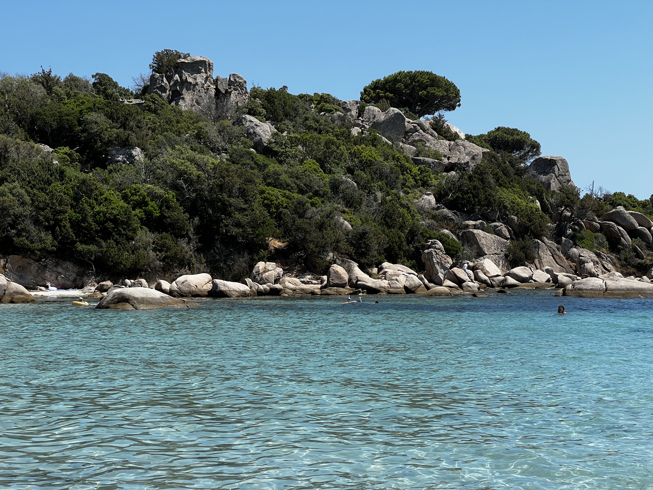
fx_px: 1453
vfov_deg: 19.1
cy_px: 245
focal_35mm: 77
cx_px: 326
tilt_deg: +1.1
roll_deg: +0.2
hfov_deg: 25.3
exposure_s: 1/742
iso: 32
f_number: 2.8
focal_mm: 9
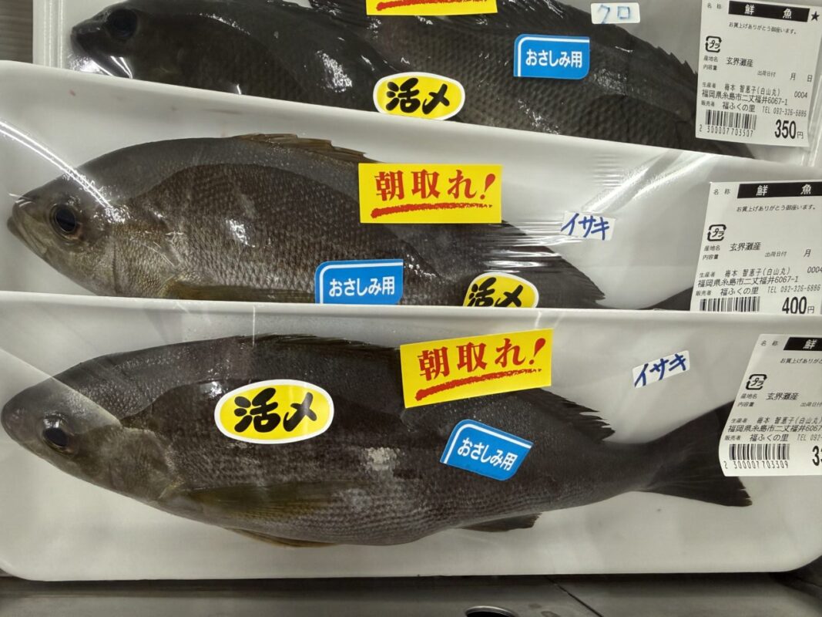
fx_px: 570
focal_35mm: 24
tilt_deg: -79.4
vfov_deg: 56.8
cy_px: 308
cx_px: 411
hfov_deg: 71.6
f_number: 2.2
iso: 320
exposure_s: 1/120
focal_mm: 2.22
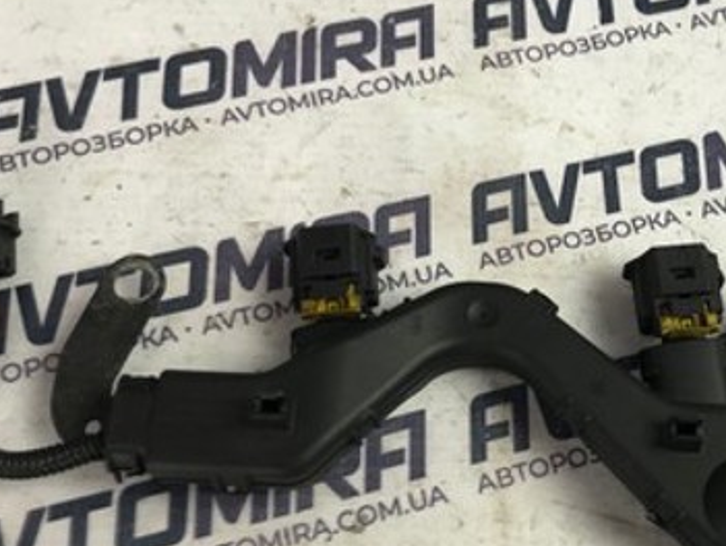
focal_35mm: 51
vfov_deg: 28.6
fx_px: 1071
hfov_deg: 36.7
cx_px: 530
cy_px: 321
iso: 20
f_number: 1.8
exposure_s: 1/50
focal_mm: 3.99
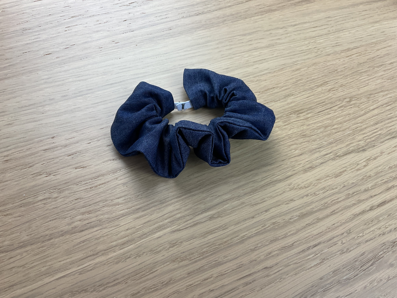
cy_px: 149
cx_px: 198
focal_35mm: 29
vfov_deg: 48.2
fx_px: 333
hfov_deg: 61.7
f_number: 1.8
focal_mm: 3
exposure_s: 1/100
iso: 40
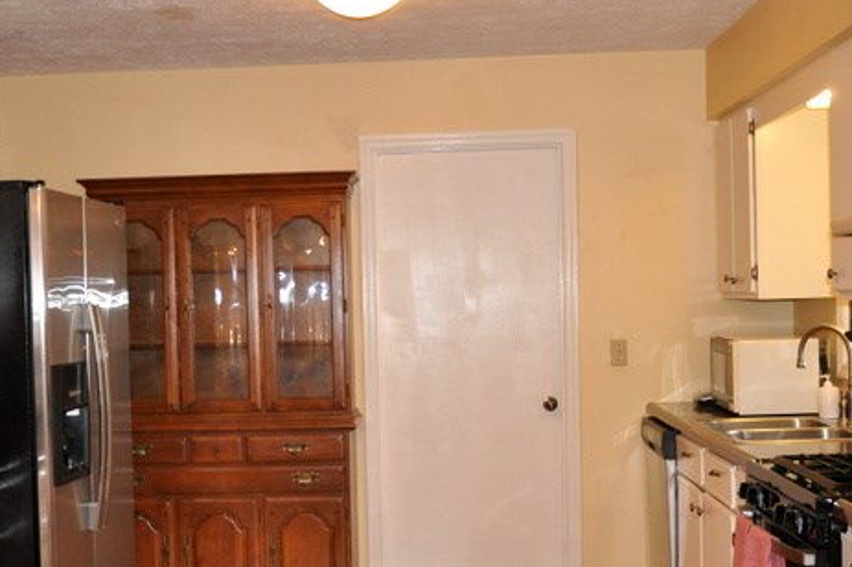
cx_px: 331
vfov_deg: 23.7
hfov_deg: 34.9
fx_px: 1348
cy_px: 348
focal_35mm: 57
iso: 800
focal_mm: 22
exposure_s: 1/60
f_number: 3.8
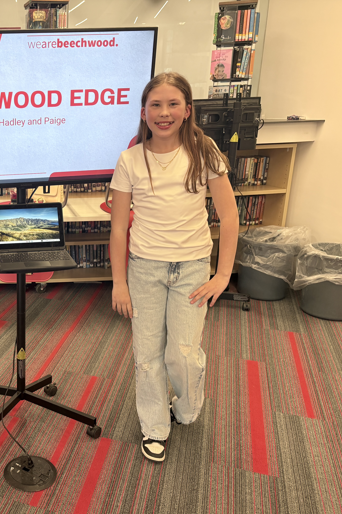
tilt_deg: -17.0
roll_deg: +1.3
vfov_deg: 51.9
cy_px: 261
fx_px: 527
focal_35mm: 37
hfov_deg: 33.2
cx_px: 8
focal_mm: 5.96
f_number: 1.6
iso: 80
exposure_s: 1/75
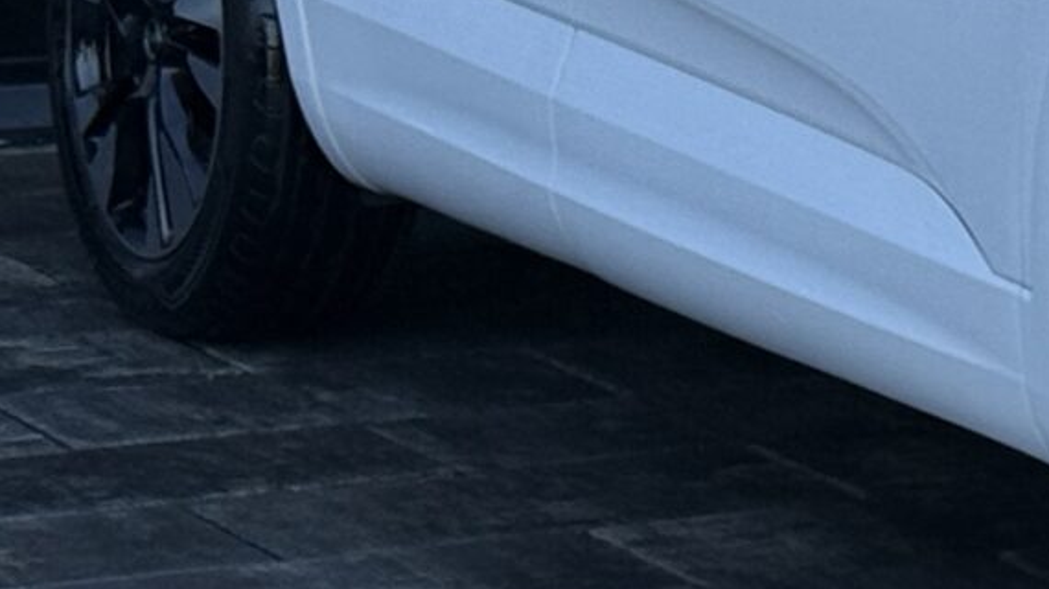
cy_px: -40
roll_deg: -0.9
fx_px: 6534
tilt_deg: -6.6
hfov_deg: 8.8
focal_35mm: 235
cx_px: 1796
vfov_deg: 5.1
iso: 100
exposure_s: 1/1353
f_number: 1.78
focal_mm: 6.76
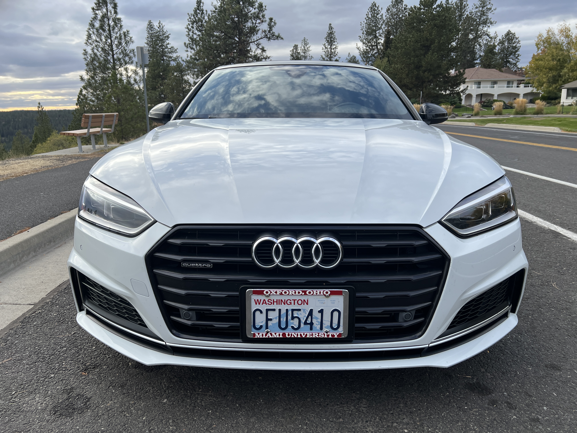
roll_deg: +1.4
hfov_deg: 67.3
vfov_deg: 53.1
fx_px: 433
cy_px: 216
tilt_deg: -14.7
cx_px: 288
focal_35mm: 26
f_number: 1.5
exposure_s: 1/1597
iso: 50
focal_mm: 5.7
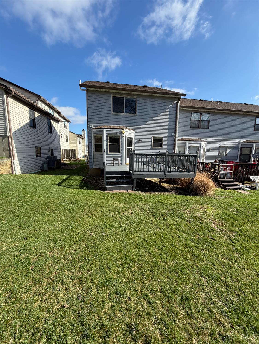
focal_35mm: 14
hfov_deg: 85.7
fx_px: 140
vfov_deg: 102.0
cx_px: 130
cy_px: 172
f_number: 2.2
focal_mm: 2.22
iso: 32
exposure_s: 1/770
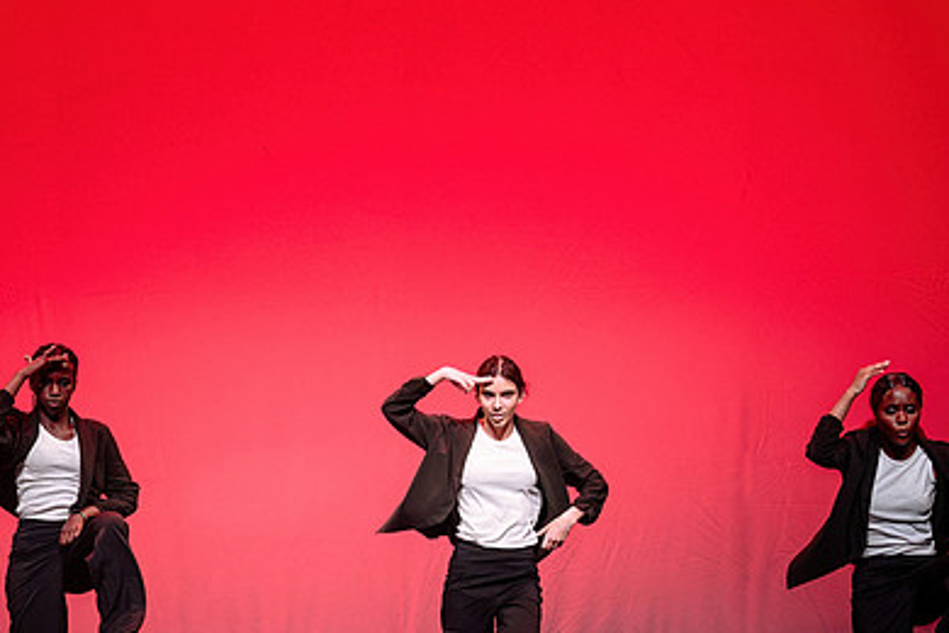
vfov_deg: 7.0
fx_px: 5140
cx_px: 334
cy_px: 489
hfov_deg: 10.5
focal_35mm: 195
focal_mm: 122
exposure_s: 1/400
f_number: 2.8
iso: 1250
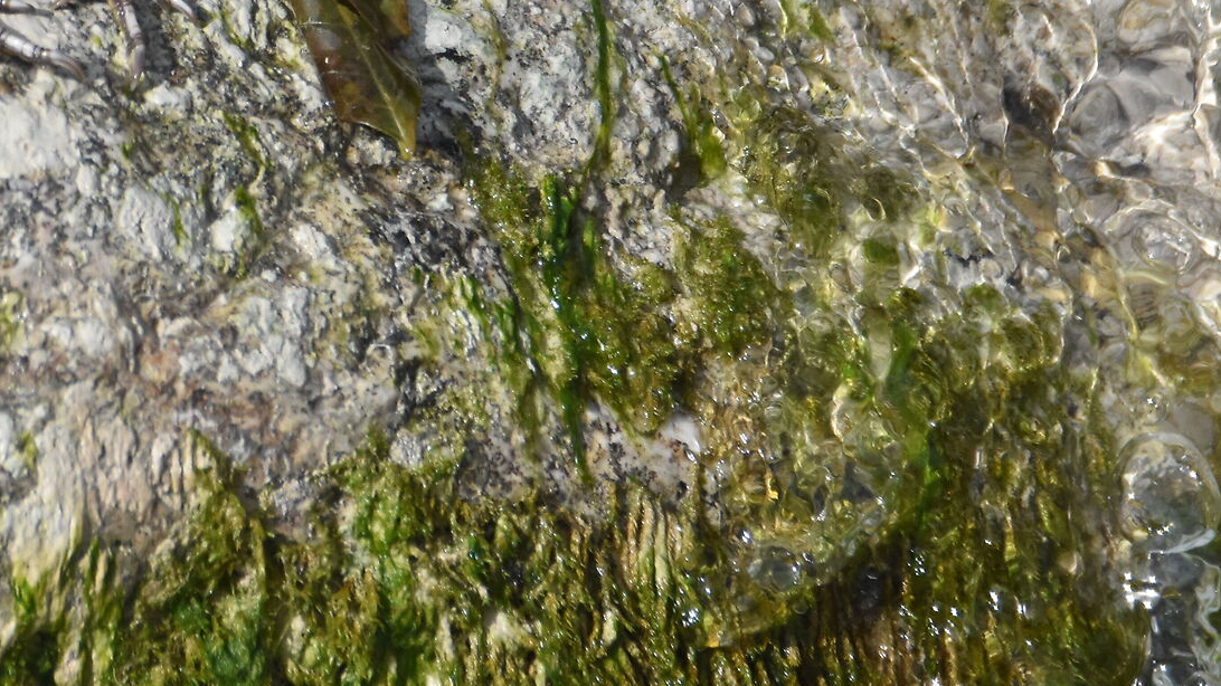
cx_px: 163
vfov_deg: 0.7
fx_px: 55876
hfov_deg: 1.3
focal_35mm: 1726
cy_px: -185
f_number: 8
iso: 1250
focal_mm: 500
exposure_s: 1/4000
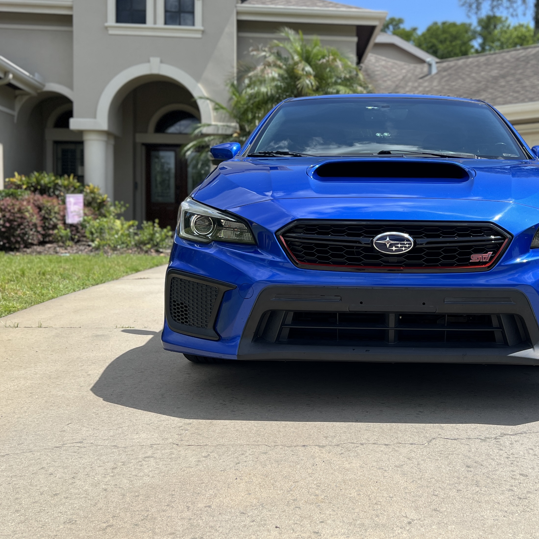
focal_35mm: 42
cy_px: 256
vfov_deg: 40.0
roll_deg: -0.4
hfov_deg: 39.5
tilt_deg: -2.3
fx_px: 740
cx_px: 360
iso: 50
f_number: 1.5
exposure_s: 1/4444
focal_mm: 5.7
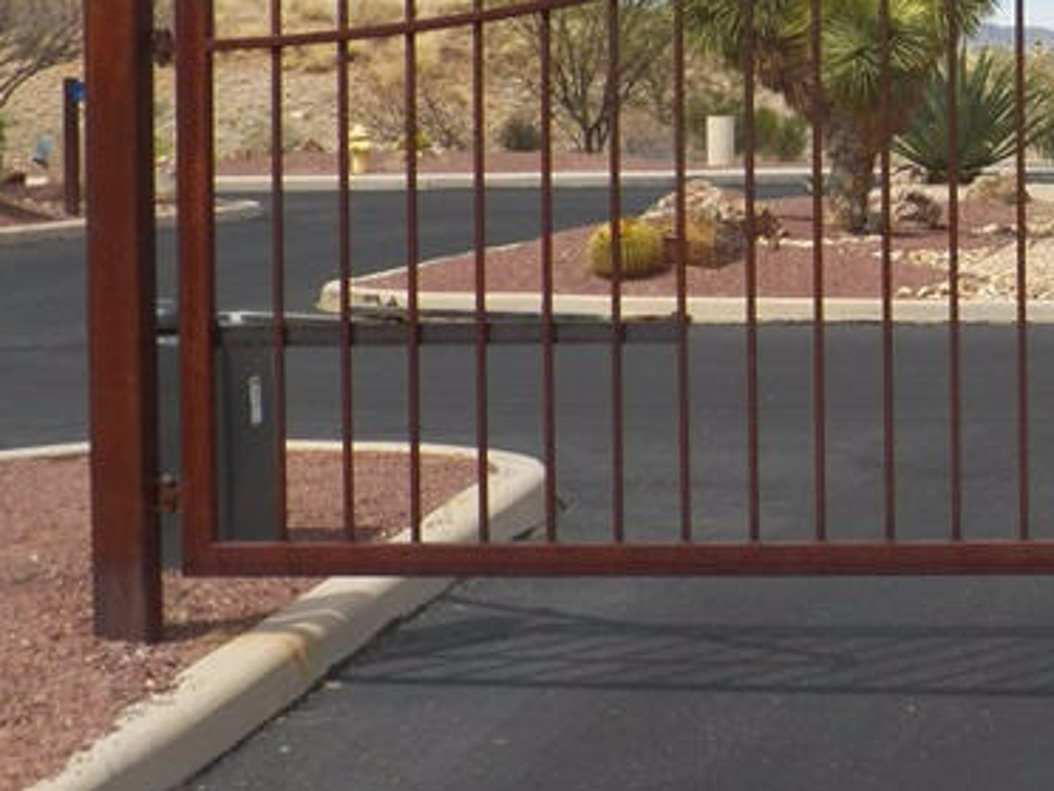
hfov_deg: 19.7
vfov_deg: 15.6
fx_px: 2862
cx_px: 1250
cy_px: 170
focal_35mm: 94
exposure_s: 1/1250
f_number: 4
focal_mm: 6.3
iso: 125
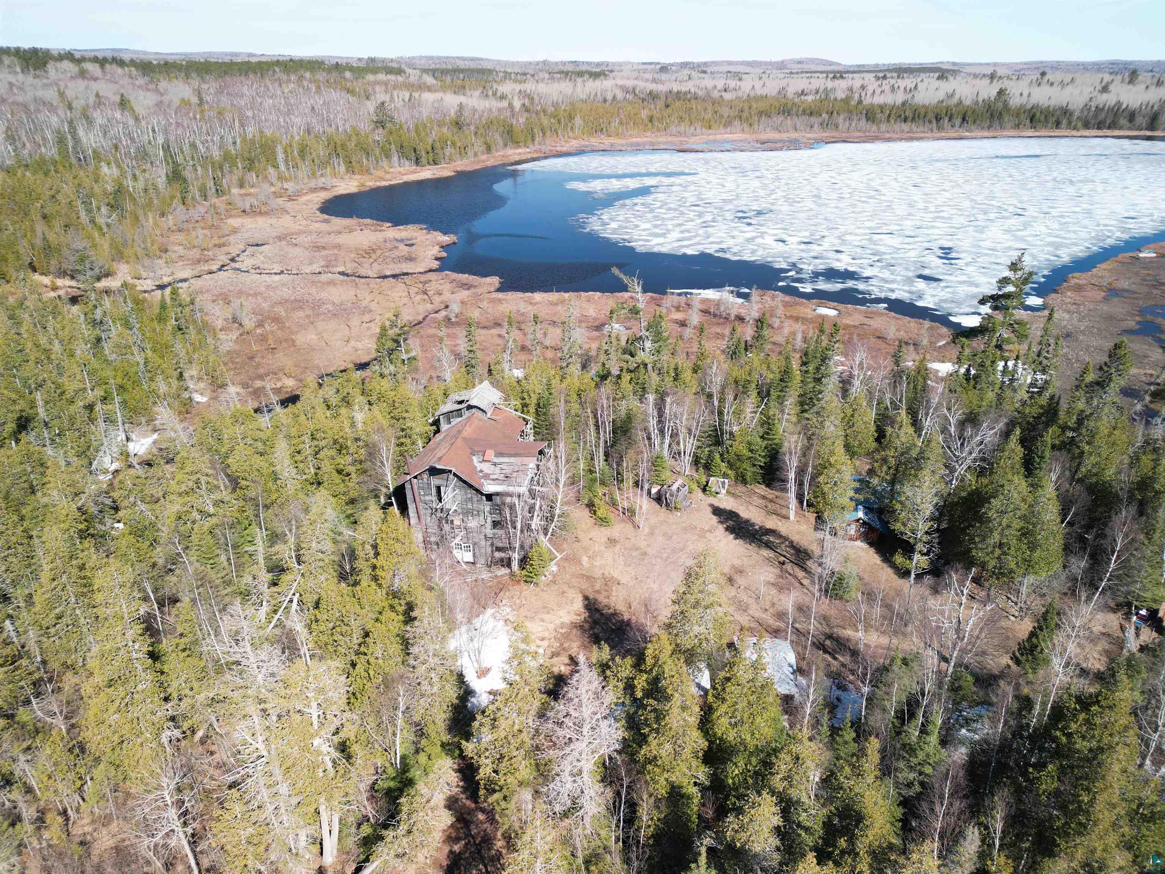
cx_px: 582
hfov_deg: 71.6
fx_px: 808
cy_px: 437
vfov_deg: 56.8
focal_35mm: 24
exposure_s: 1/180
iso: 150
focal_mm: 6.72
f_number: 1.7
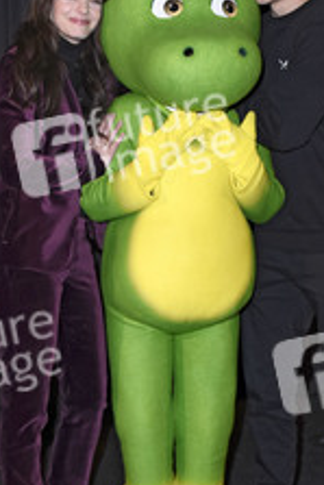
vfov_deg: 32.4
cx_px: 187
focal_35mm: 62
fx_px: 834
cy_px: 254
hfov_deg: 22.0
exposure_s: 1/125
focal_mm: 23
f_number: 5.6
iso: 800
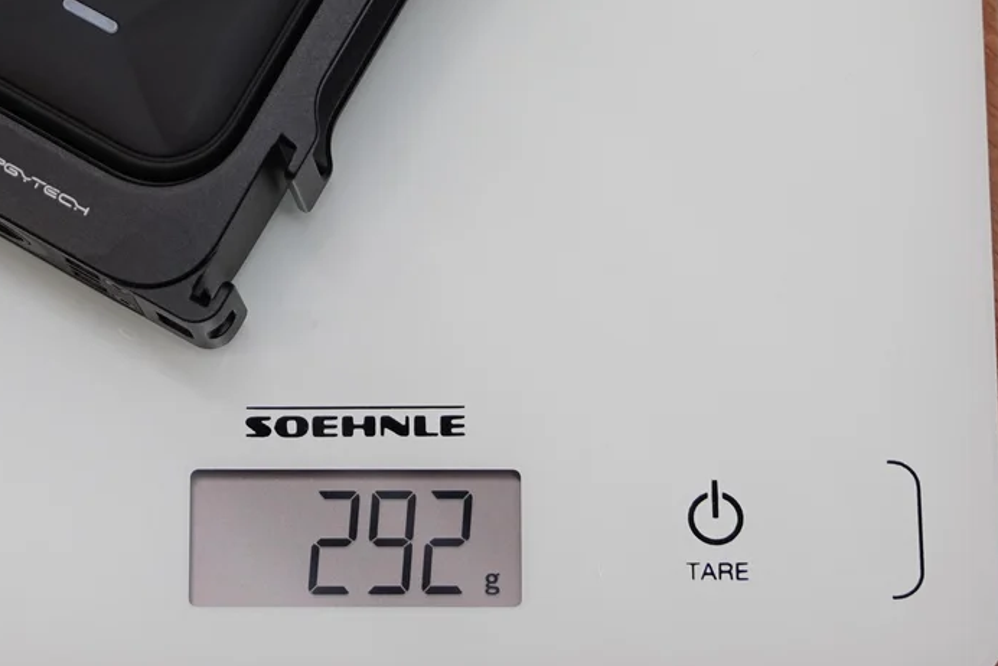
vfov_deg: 6.6
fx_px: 5768
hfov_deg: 9.9
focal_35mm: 208
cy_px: -71
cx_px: 441
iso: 1600
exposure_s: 1/160
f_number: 5
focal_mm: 50
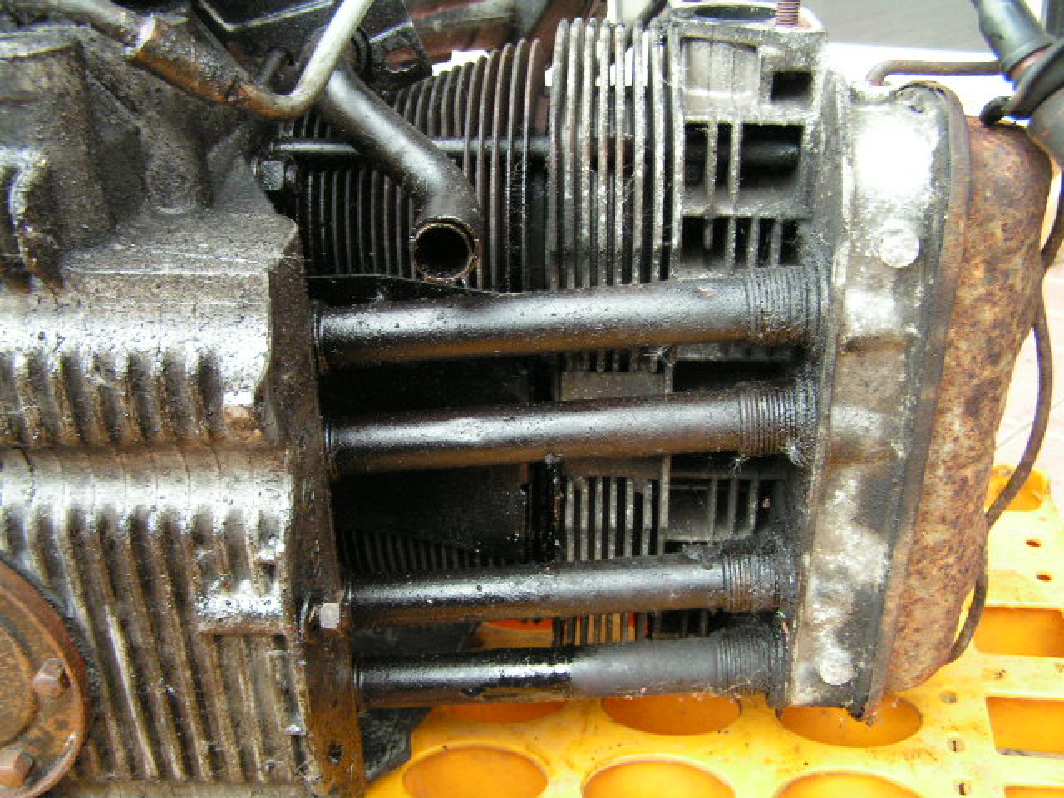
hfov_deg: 49.0
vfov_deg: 37.7
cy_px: 399
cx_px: 532
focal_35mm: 38
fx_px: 1168
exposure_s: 1/25
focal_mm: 6.3
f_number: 2.8
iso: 200
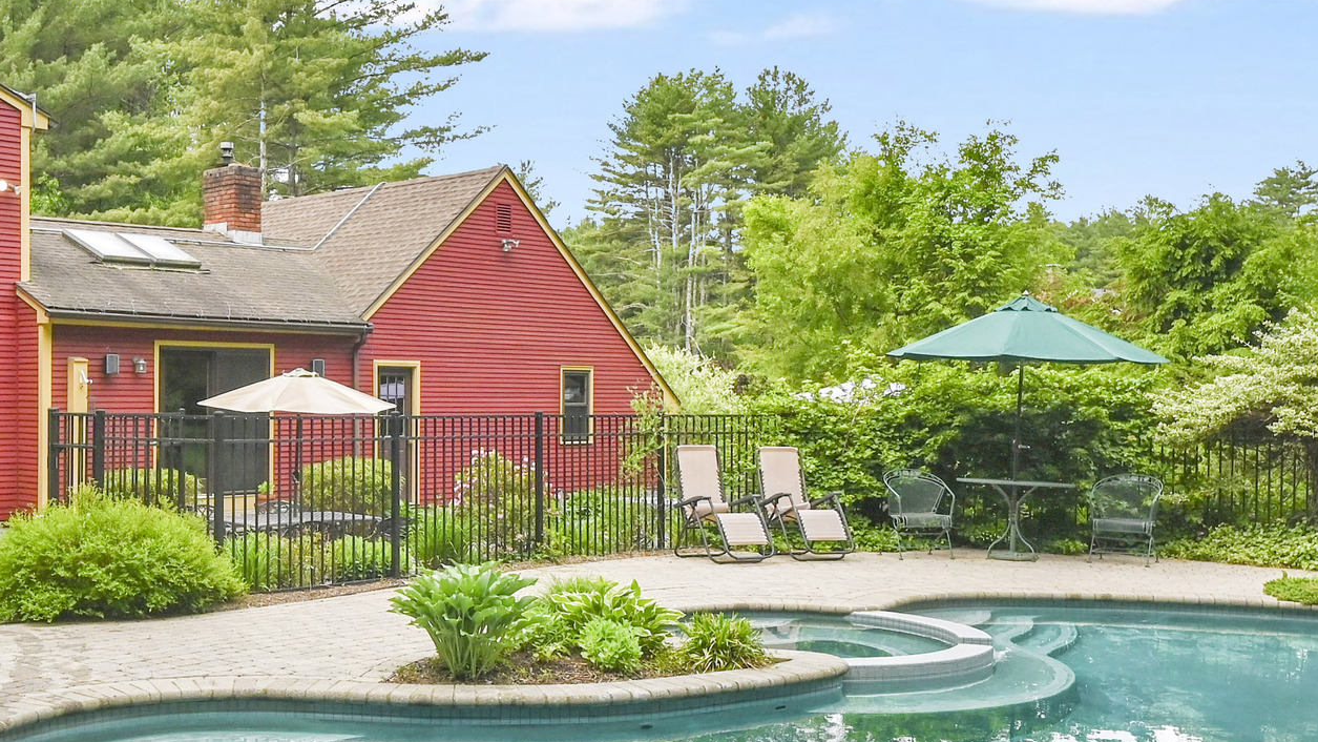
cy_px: 442
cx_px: 420
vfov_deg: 28.9
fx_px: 1433
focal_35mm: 41
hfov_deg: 48.4
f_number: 8
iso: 800
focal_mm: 16
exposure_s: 1/640
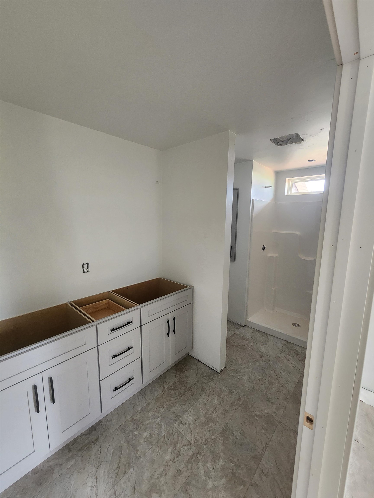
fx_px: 187
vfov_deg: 106.2
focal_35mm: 13
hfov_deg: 89.9
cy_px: 249
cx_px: 187
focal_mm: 2.2
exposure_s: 1/60
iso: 400
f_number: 2.2
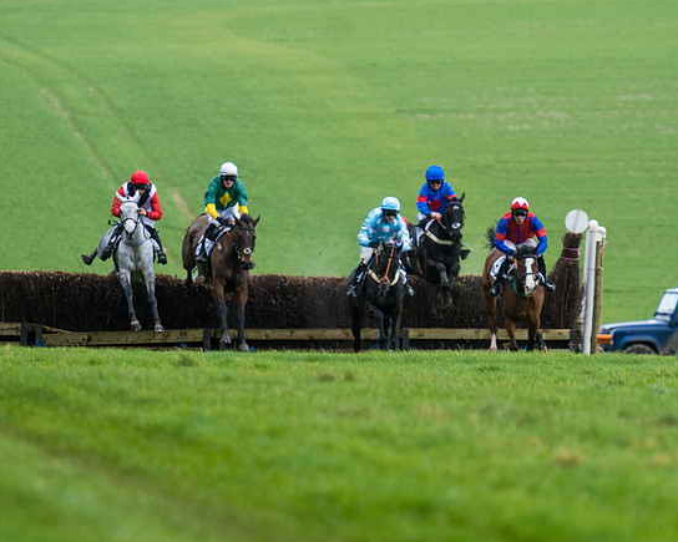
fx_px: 11997
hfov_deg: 3.2
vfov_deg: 2.6
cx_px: 370
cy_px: 263
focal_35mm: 598
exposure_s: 1/1000
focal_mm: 280
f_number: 4
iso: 500
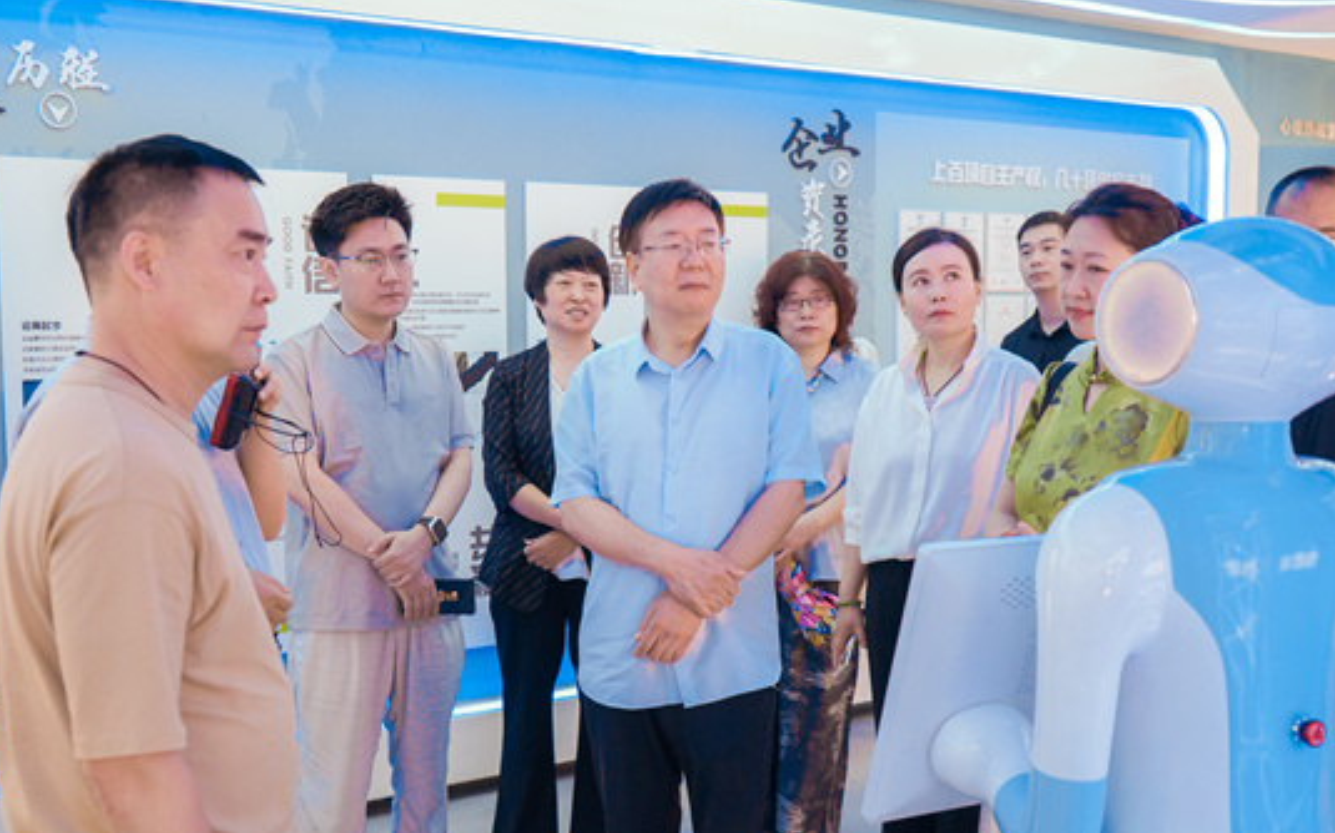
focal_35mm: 40
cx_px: 651
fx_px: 1455
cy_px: 451
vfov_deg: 32.0
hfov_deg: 49.3
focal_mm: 35
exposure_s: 1/125
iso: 2000
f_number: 4.5
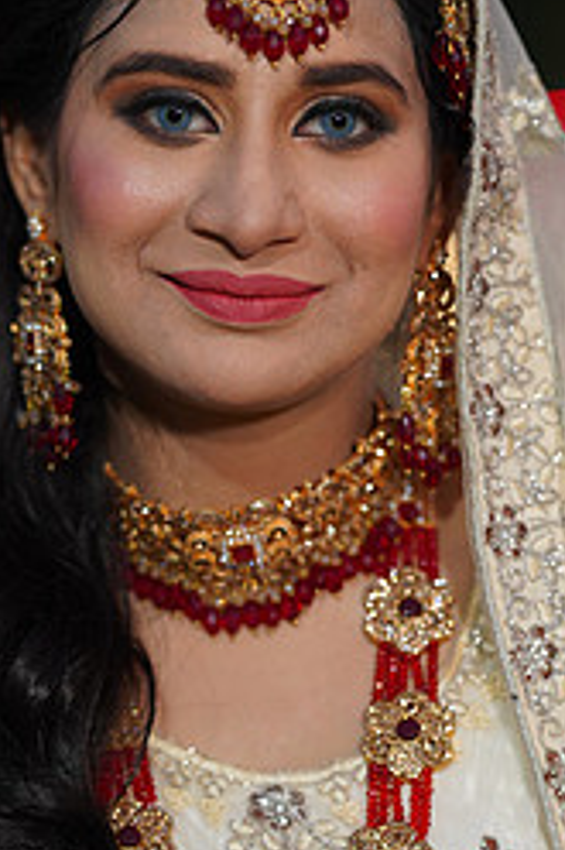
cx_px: 276
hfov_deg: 6.9
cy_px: 463
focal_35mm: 199
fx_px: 4691
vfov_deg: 10.3
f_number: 1.4
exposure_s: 1/200
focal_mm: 85
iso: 1000
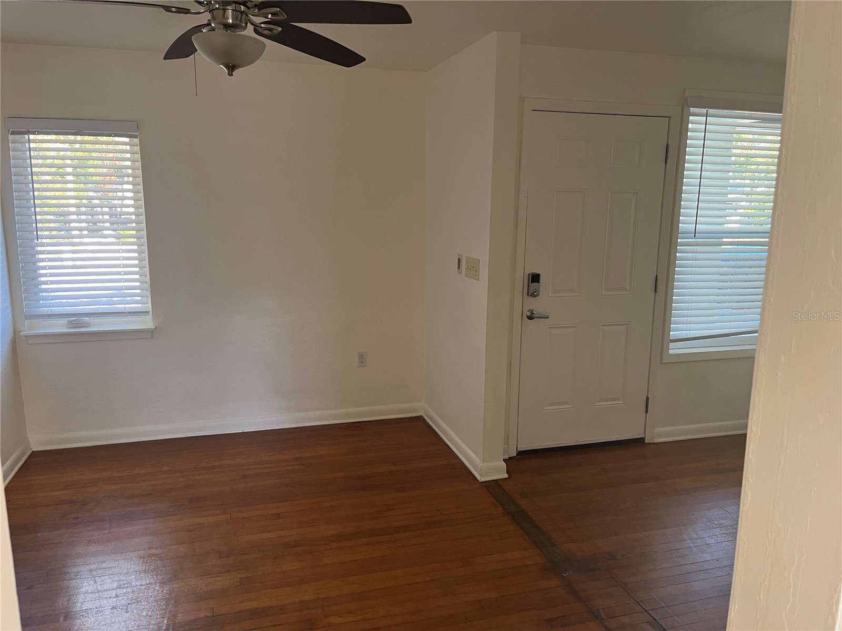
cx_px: 421
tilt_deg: -10.3
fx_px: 632
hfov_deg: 67.3
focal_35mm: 26
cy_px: 316
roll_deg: -0.6
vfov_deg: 53.1
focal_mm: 5.1
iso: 125
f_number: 1.6
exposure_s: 1/78
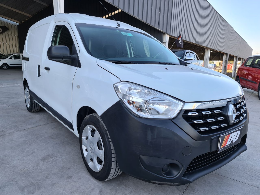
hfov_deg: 69.4
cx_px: 130
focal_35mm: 25
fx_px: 188
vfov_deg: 54.9
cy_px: 98
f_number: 1.8
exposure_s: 1/126
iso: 50
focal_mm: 7
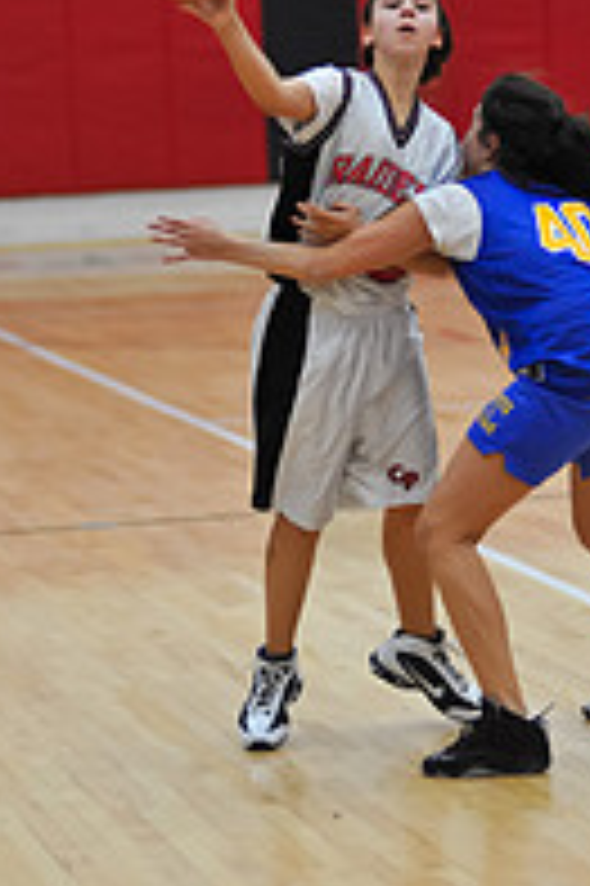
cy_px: 499
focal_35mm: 194
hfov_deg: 7.1
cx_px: 358
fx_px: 4777
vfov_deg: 10.6
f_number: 2
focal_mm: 85
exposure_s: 1/500
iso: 800
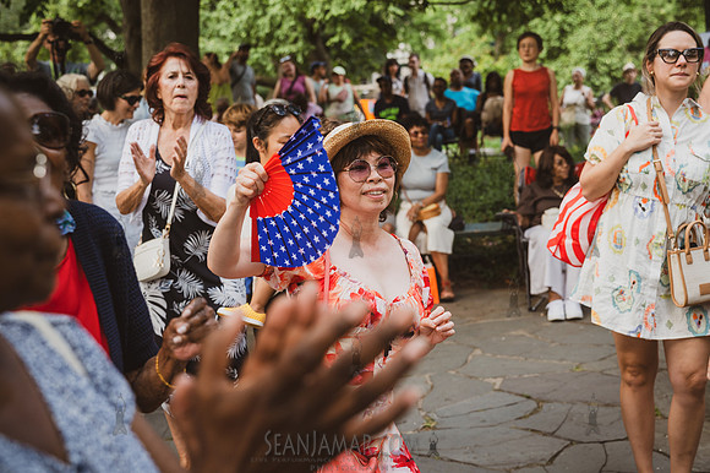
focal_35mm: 51
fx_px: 1005
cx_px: 355
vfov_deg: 26.5
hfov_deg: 38.9
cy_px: 236
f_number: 4
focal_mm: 51
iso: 640
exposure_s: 1/640
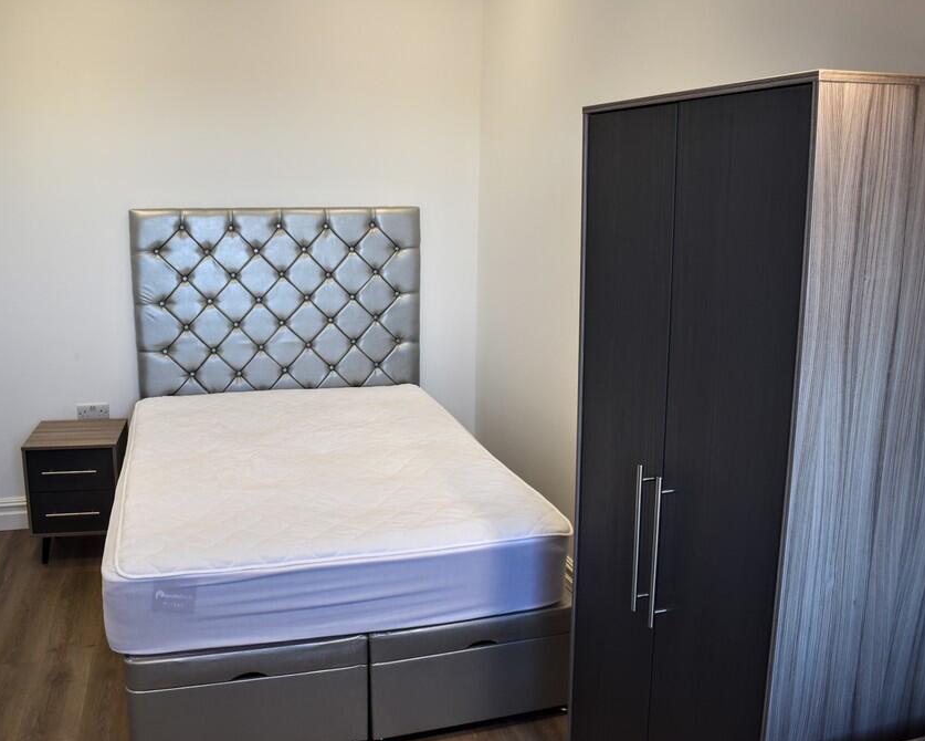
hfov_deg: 57.1
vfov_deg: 47.1
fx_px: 849
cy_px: 368
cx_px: 437
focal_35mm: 31
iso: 400
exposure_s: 1/80
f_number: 4.5
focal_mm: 18
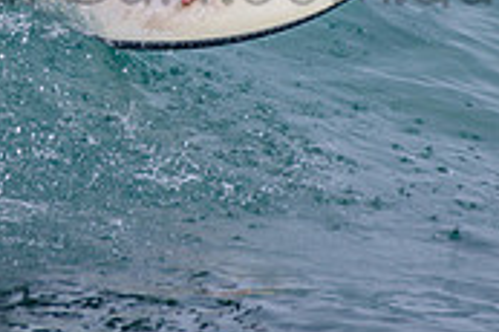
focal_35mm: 2056
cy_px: -104
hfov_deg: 1.0
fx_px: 28471
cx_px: 96
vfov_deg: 0.7
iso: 140
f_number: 5.6
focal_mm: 500
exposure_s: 1/2000
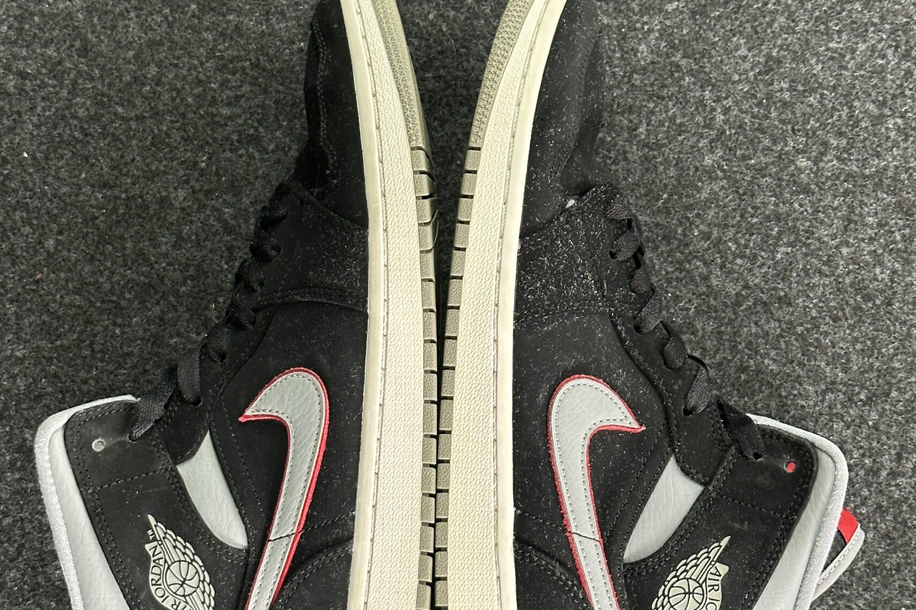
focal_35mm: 75
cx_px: 447
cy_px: 358
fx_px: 1908
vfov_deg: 18.2
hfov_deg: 27.0
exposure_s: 1/53
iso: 250
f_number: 1.78
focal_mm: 6.86
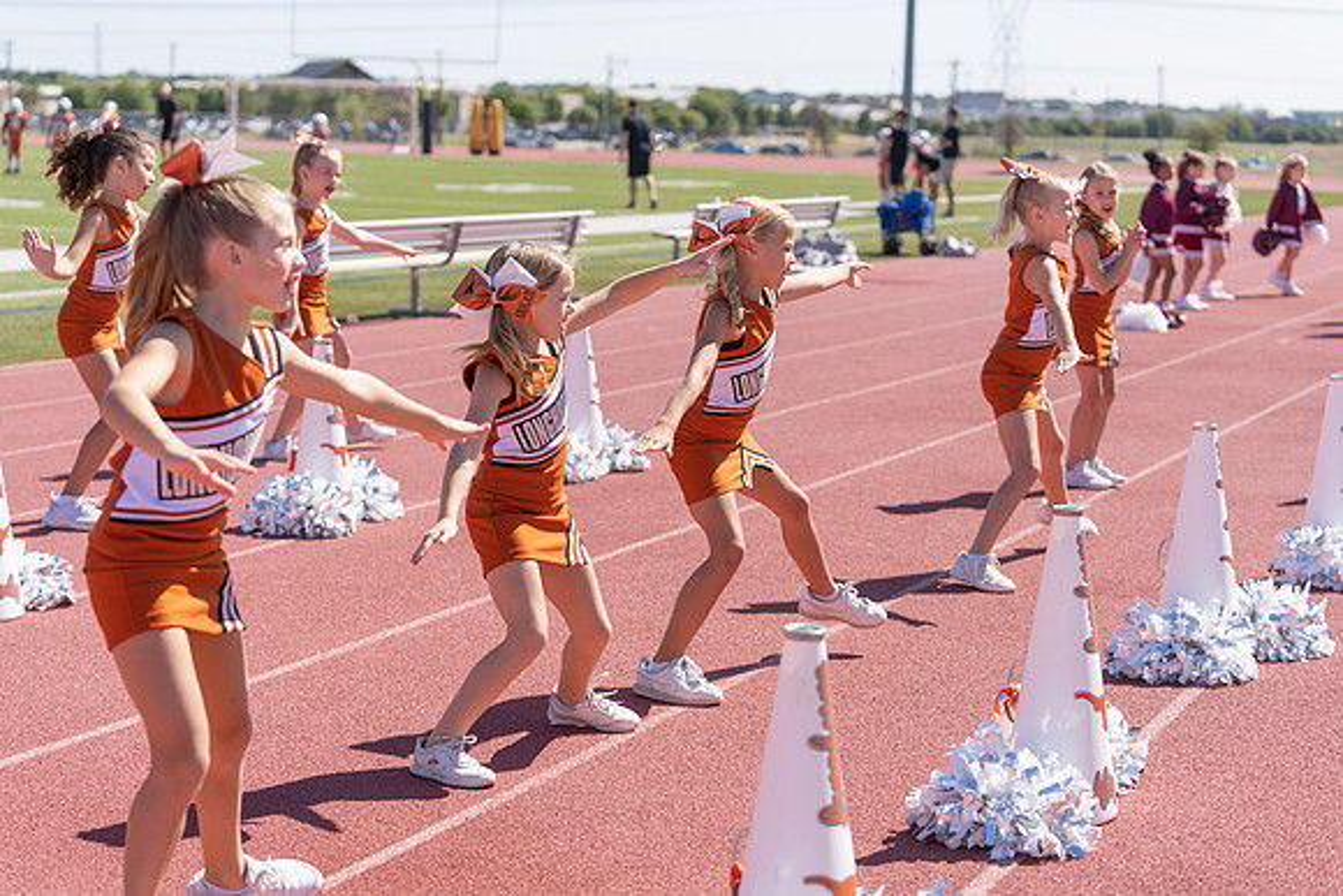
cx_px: 672
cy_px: 448
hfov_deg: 28.8
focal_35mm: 70
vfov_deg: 19.5
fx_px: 2612
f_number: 3.5
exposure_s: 1/1600
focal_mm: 70
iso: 125
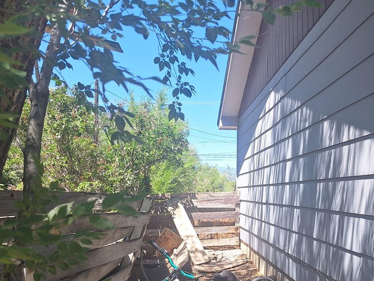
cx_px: 265
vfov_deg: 35.1
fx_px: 443
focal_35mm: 41
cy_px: 153
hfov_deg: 44.7
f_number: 1.8
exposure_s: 1/1022
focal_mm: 5.54
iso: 40
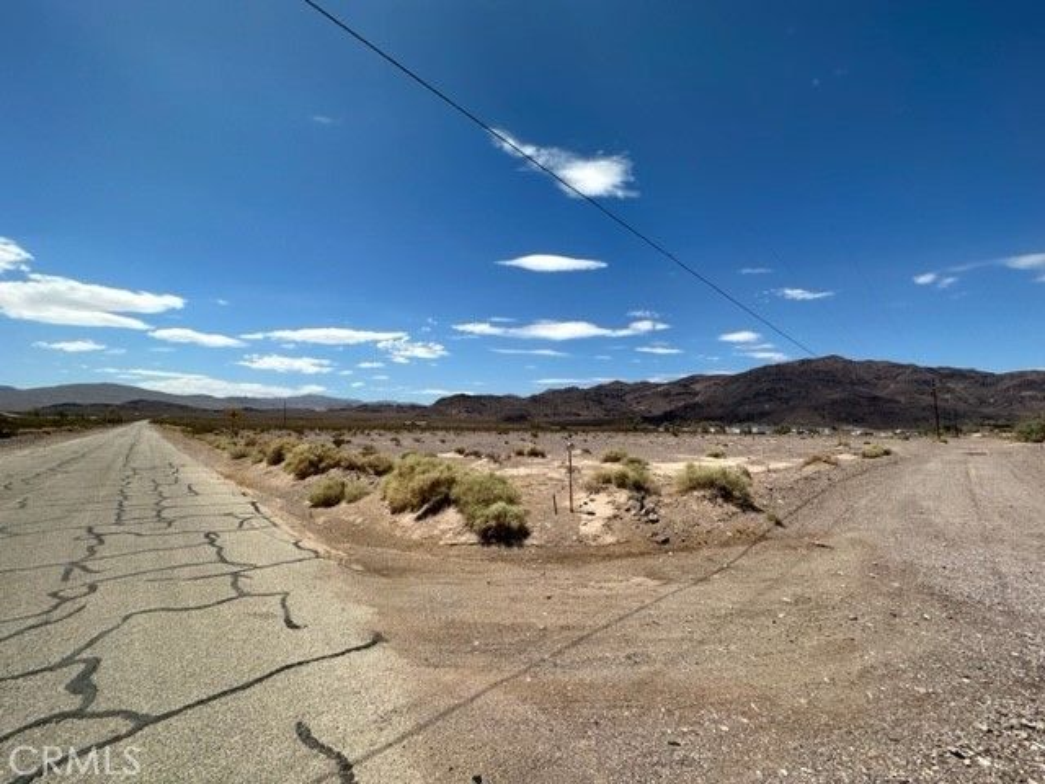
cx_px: 522
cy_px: 392
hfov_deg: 102.1
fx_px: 423
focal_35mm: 14
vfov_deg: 85.7
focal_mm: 2.22
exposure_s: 1/3509
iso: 50
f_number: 2.2
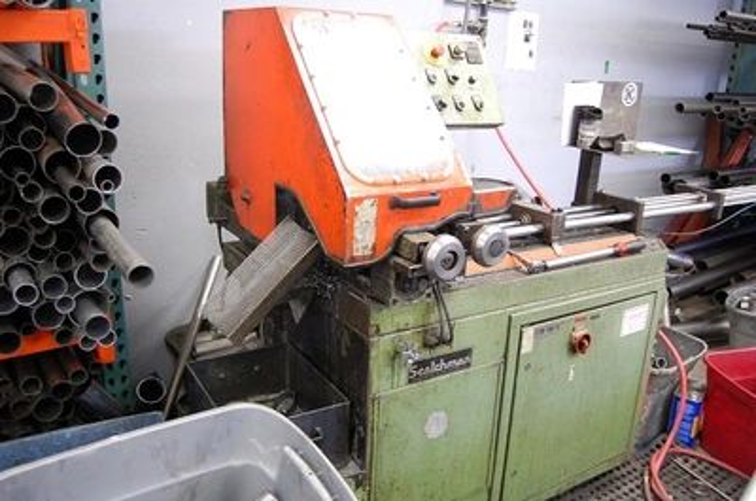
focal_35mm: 30
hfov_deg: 62.0
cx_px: 378
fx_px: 629
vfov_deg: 43.4
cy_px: 250
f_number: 3.8
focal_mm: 20
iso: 800
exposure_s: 1/25
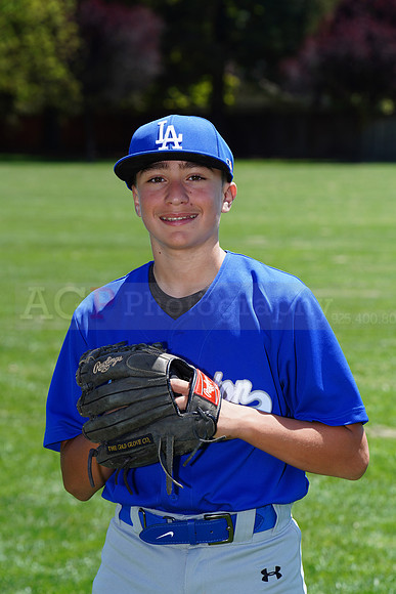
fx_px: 2853
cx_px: 198
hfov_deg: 7.9
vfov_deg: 11.9
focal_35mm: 173
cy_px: 297
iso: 160
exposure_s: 1/200
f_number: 9
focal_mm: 173
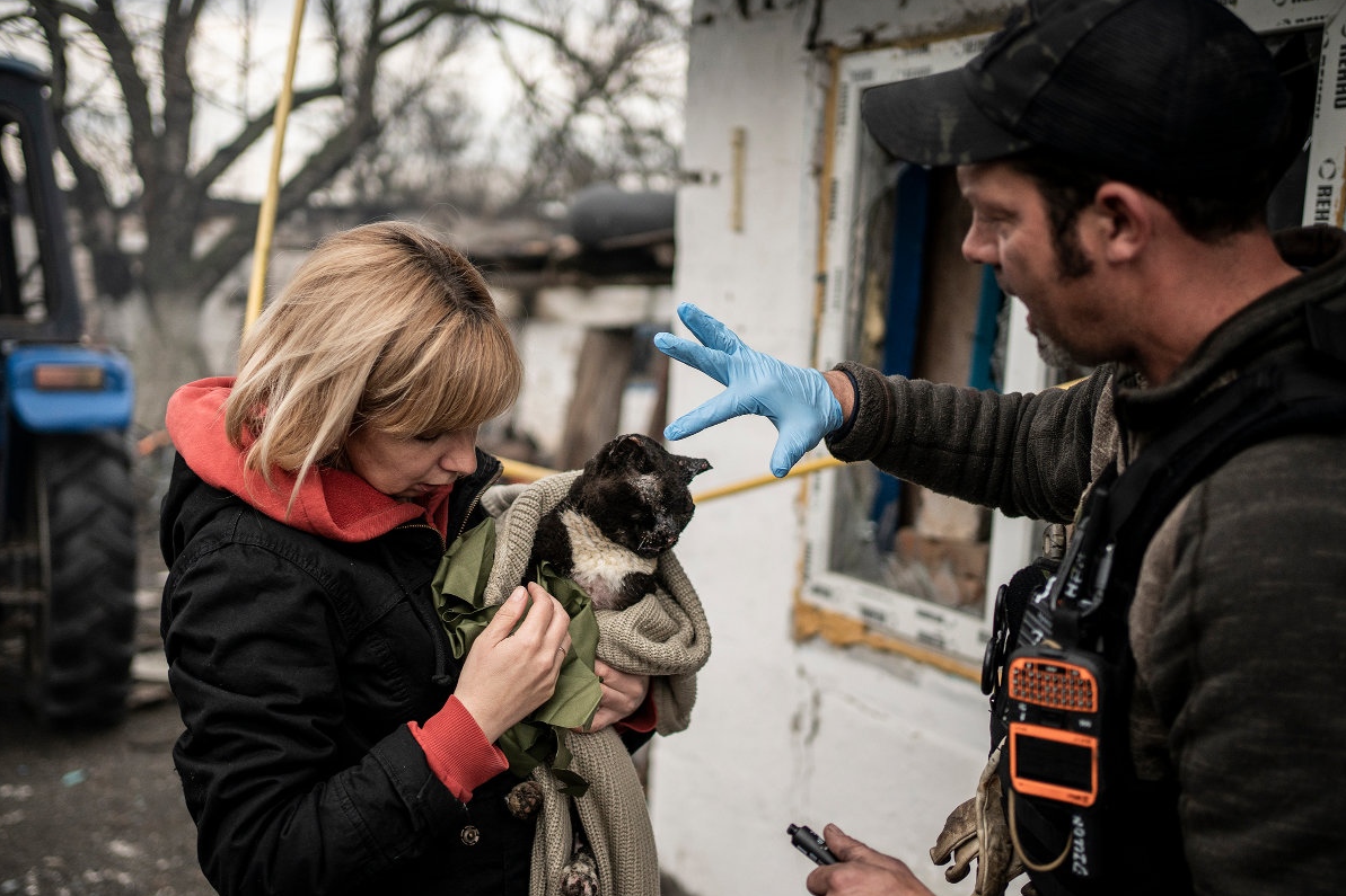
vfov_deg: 30.5
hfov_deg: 44.5
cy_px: 517
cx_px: 643
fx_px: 1645
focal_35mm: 44
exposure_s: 1/2000
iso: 800
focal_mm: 35
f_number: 1.8
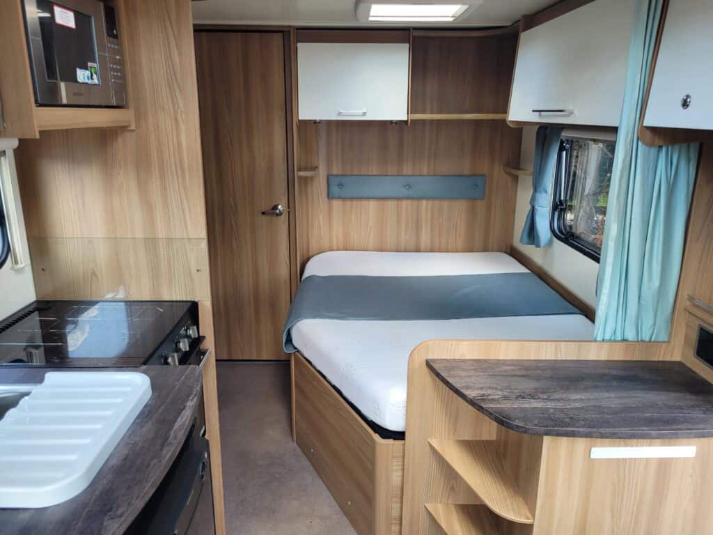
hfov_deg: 67.3
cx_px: 356
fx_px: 536
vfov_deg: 53.1
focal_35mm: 26
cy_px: 268
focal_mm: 5.4
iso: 80
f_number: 1.8
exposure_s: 1/120
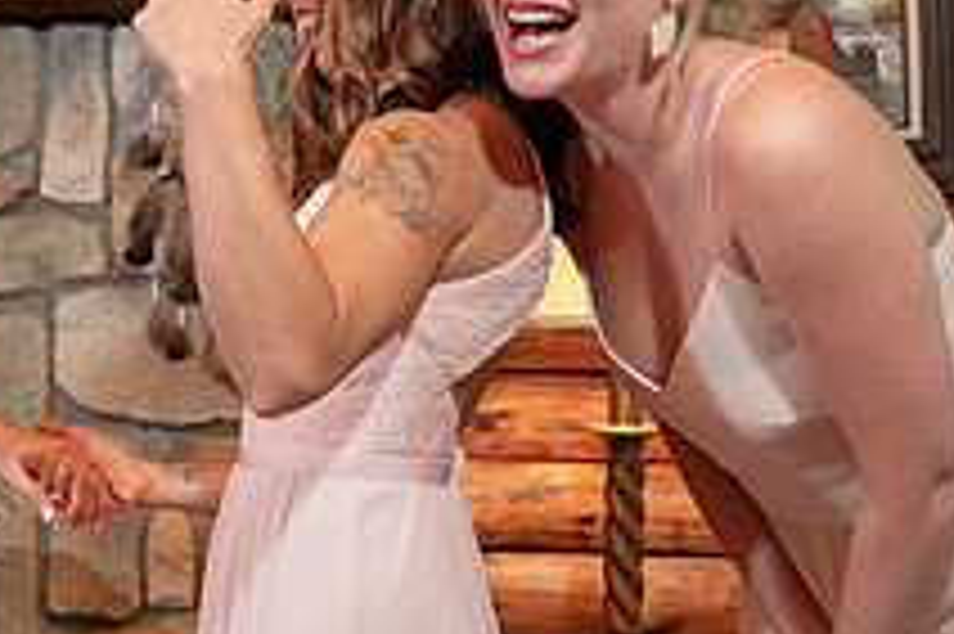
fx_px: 1933
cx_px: -22
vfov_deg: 18.6
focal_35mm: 73
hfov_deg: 26.1
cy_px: 290
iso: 2000
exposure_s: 1/200
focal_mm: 26
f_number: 4
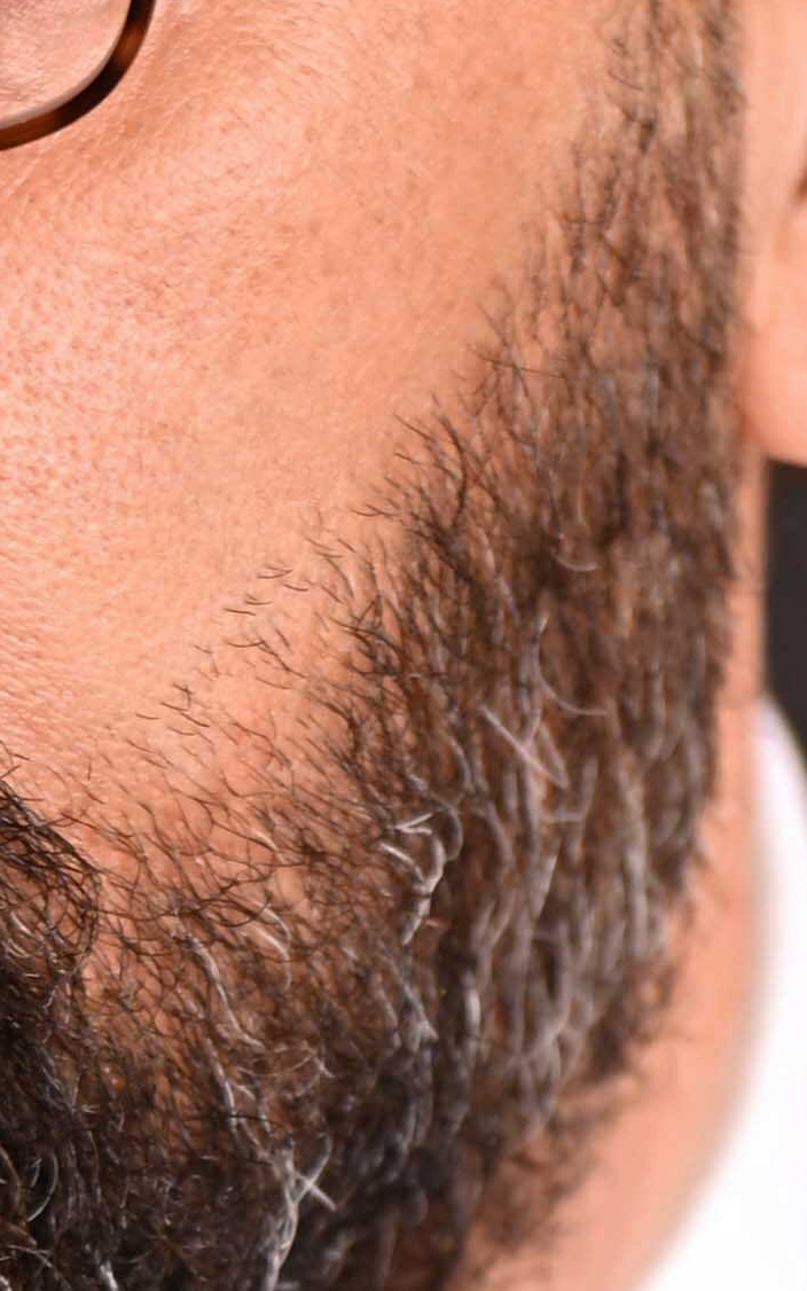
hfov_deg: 1.2
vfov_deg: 1.9
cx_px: -116
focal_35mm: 1094
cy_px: 1571
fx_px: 38487
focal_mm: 200
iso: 64
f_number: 2.8
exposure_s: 1/125
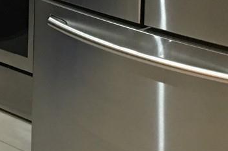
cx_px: -53
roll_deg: -1.1
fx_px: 874
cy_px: -136
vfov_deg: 9.4
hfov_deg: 14.4
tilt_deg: -6.5
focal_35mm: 138
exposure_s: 1/10
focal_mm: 4.15
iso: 100
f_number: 2.2
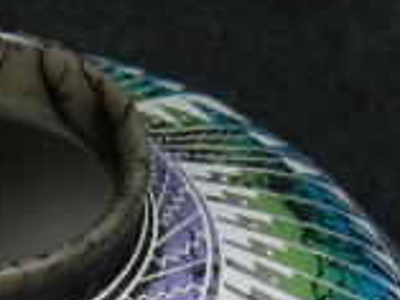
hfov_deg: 12.2
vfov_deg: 9.0
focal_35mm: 159
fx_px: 1839
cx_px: -18
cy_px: 498
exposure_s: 1/44.4
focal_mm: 7.1
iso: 400
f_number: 3.7
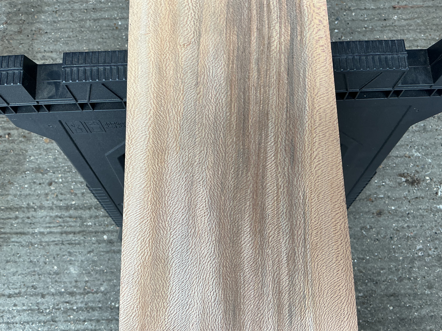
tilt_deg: -77.2
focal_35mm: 29
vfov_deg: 48.2
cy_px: 166
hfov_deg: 61.7
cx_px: 221
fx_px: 370
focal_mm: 3
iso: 25
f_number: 1.8
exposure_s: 1/100
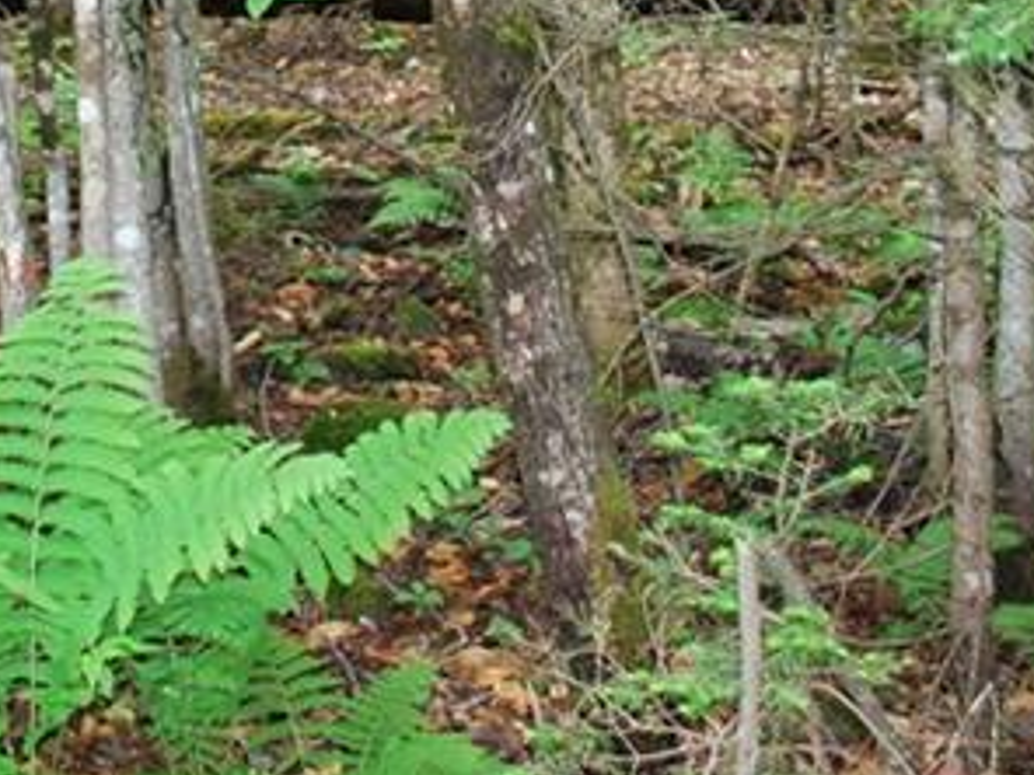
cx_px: 80
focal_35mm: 90
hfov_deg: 21.2
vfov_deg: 15.6
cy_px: -243
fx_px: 2688
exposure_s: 1/60
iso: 250
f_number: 3.5
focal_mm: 18
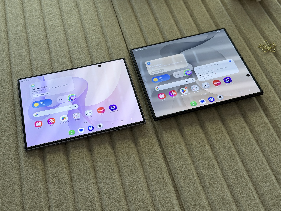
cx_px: 140
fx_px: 390
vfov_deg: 30.3
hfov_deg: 39.7
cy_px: 106
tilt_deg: -52.6
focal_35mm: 48
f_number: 1.78
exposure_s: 1/179
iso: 64
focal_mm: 6.76
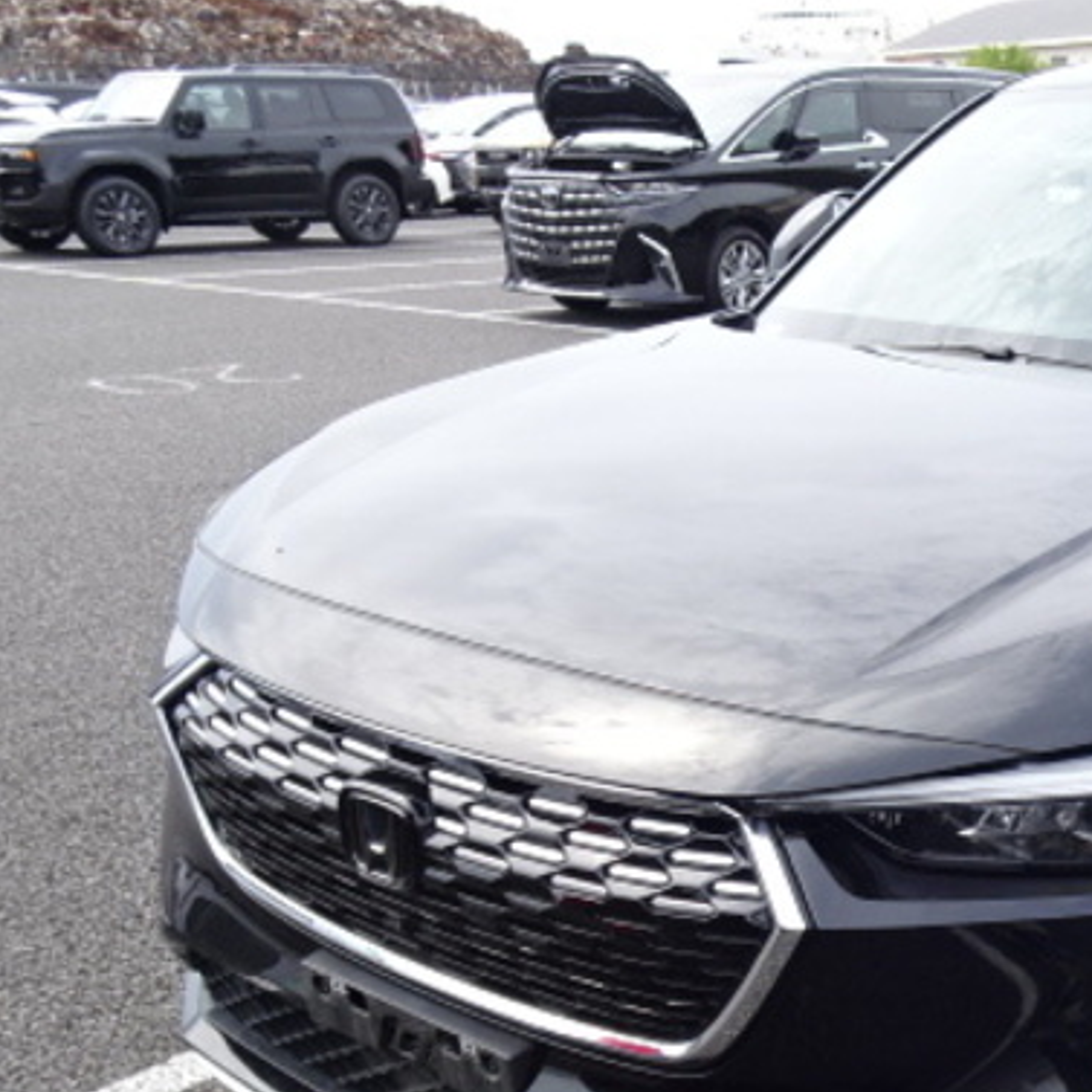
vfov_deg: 37.1
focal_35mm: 45
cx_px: 1037
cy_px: 730
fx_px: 1606
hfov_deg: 34.8
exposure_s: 1/320
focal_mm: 4.1
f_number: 3.5
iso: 80
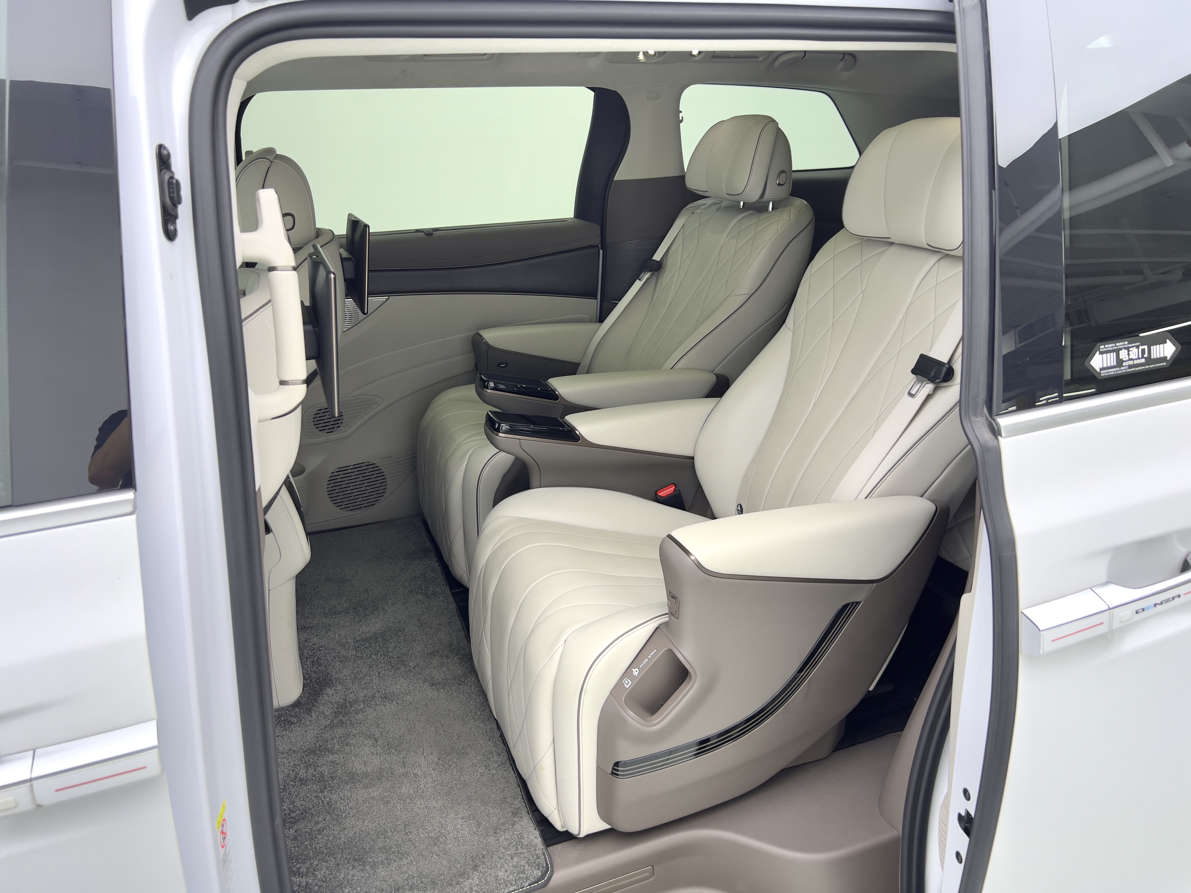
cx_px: 596
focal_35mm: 26
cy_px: 446
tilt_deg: -19.7
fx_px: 895
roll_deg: +0.4
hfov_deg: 67.3
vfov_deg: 53.1
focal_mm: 5.7
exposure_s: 1/100
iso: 40
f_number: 1.5
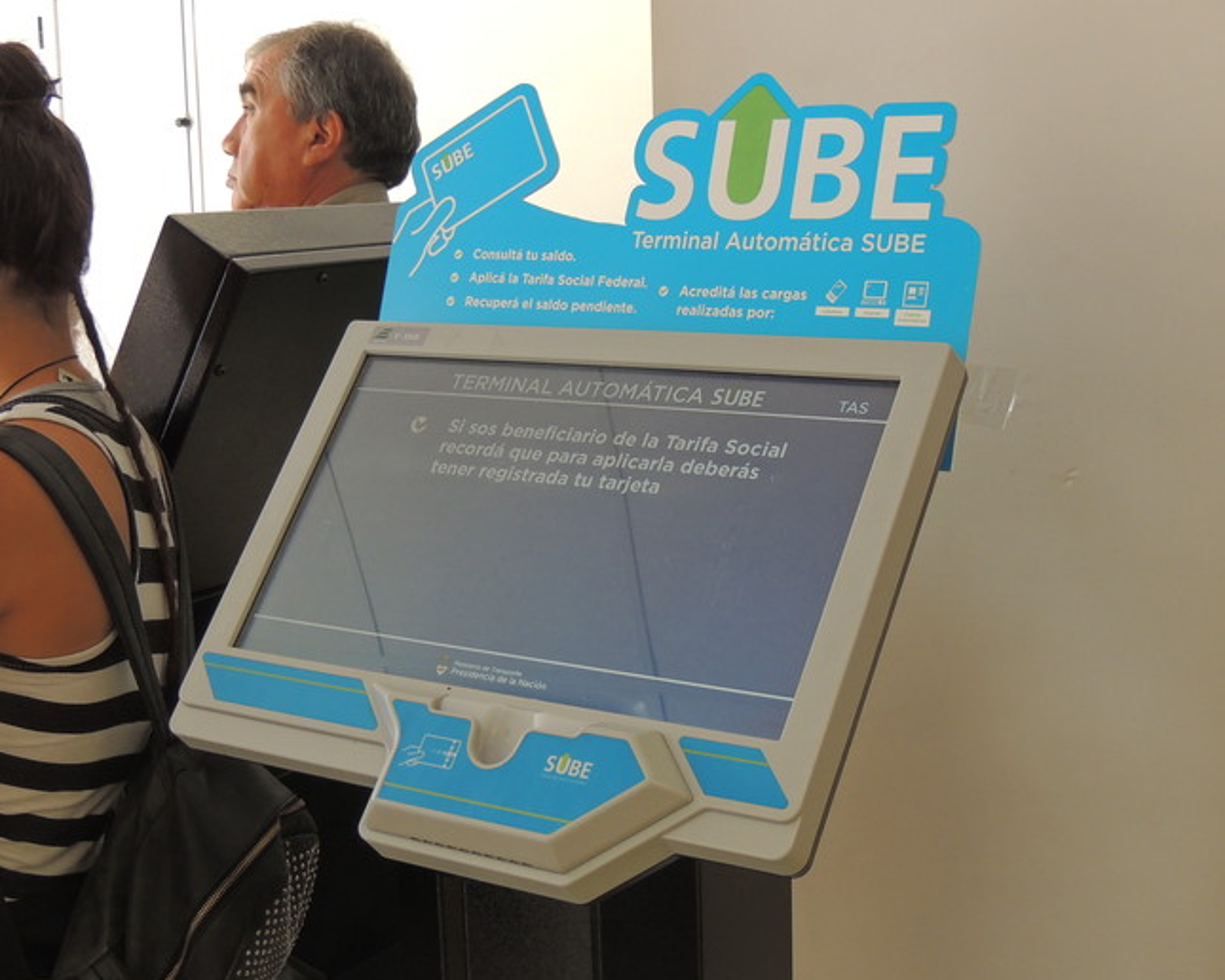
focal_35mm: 53
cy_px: 495
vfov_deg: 28.6
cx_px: 585
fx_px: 1922
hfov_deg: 35.4
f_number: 3.6
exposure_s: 1/50
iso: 250
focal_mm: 8.9
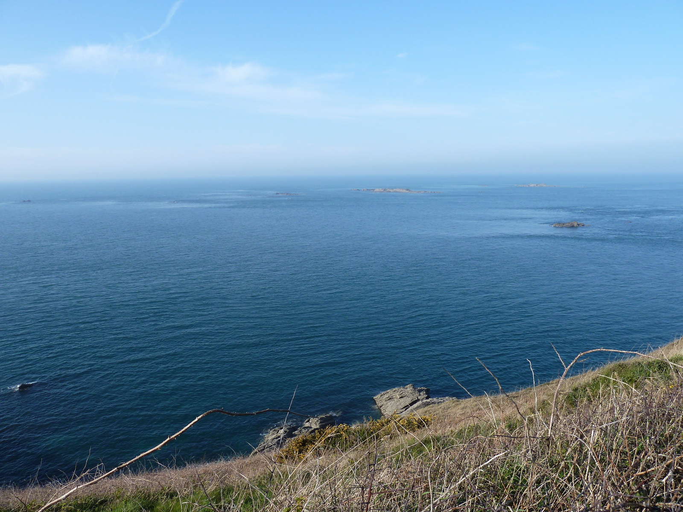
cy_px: 256
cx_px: 342
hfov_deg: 69.4
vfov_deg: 54.9
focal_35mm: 25
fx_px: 493
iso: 80
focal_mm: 4.1
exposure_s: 1/400
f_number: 4
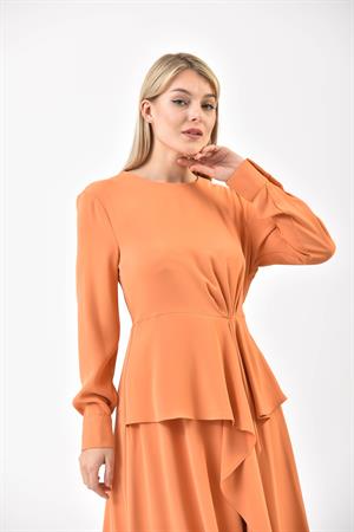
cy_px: 266
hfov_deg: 9.8
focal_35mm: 140
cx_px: 177
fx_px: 2065
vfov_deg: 14.7
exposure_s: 1/160
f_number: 6.3
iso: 100
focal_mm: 140
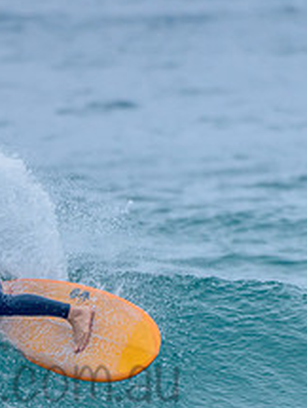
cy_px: 340
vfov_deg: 1.2
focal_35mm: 1625
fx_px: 19159
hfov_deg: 0.9
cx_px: -77
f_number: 5.6
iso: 800
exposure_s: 1/2000
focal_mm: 500
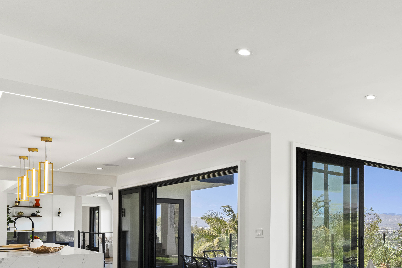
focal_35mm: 32
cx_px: 342
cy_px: 242
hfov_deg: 53.3
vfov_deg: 38.3
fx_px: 357
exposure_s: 1/25
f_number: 8
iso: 320
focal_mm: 14
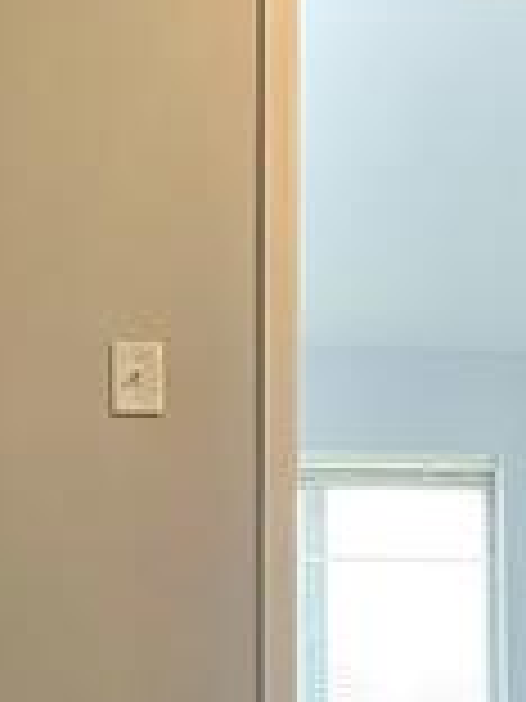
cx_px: 315
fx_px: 2593
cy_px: 1030
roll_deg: +0.3
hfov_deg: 11.6
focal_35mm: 128
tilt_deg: +13.5
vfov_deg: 14.4
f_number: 1.6
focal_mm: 5.1
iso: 160
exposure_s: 1/60
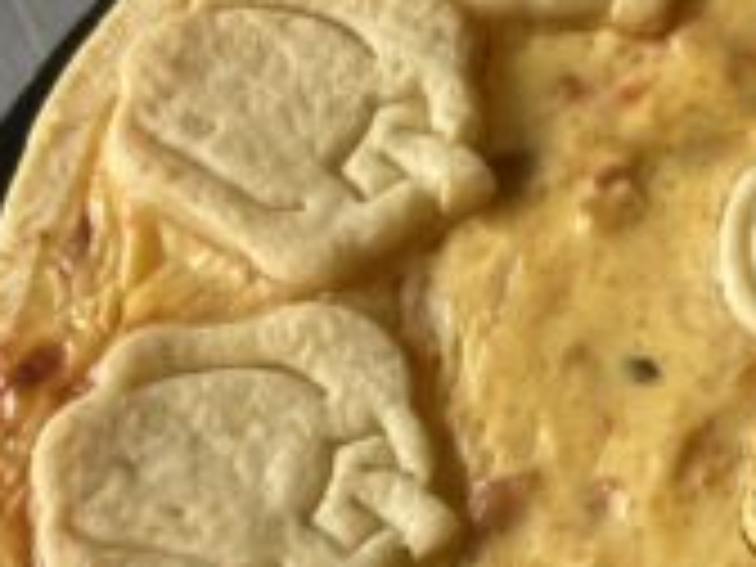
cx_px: 799
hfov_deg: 18.5
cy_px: 608
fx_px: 2249
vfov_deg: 14.1
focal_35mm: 103
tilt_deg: -68.2
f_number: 1.8
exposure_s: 1/122
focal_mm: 4.25
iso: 80
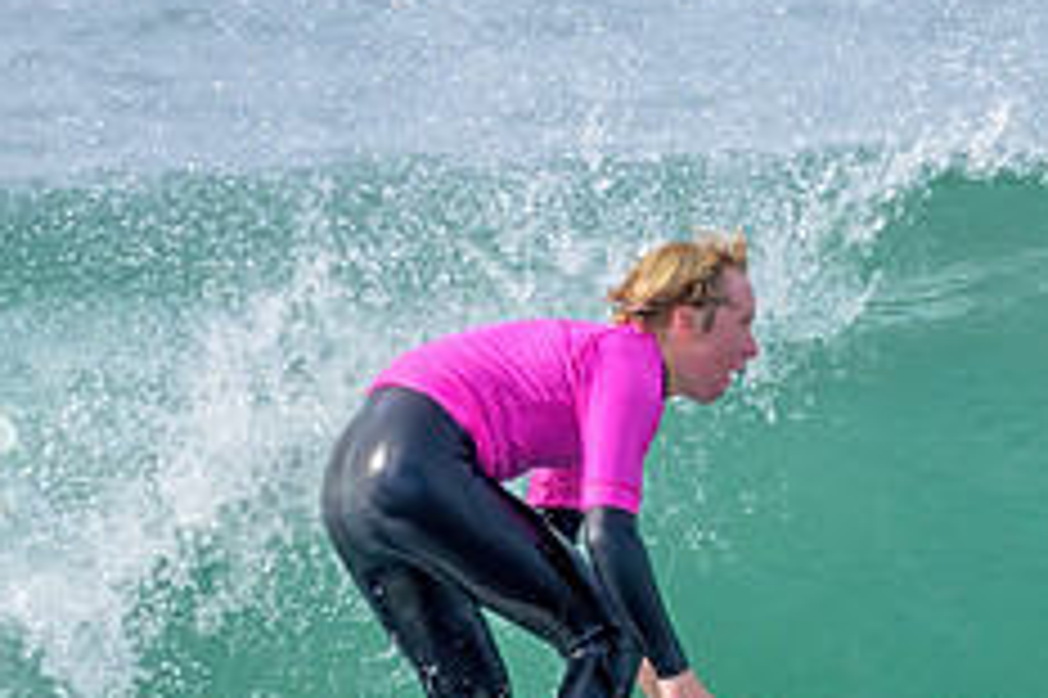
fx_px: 79793
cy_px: 558
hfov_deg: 0.8
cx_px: 942
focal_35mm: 2743
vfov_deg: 0.5
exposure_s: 1/800
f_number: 11
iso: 900
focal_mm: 800
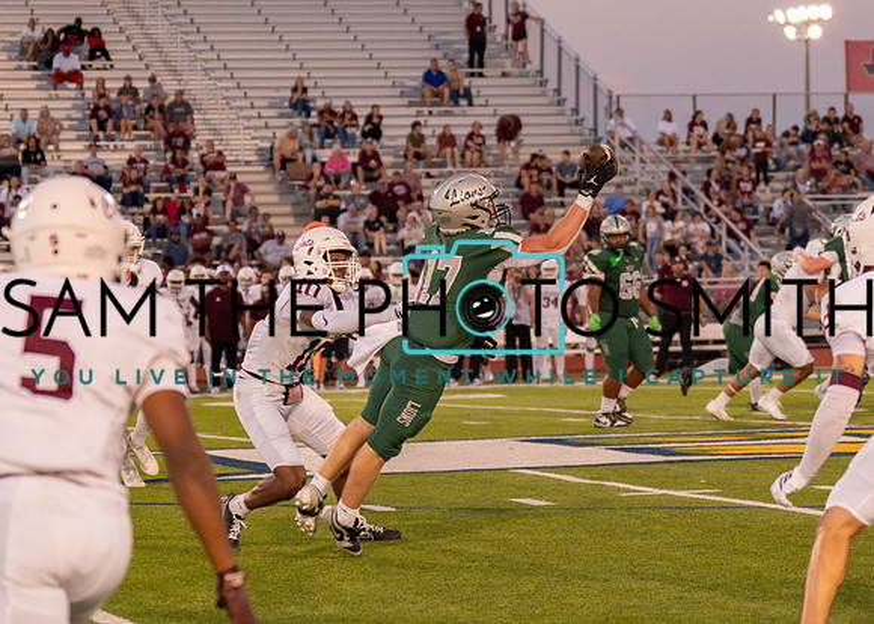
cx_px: 506
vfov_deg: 9.5
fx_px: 3754
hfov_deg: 13.3
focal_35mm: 151
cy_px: 337
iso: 1250
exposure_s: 1/1000
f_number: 2.8
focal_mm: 70
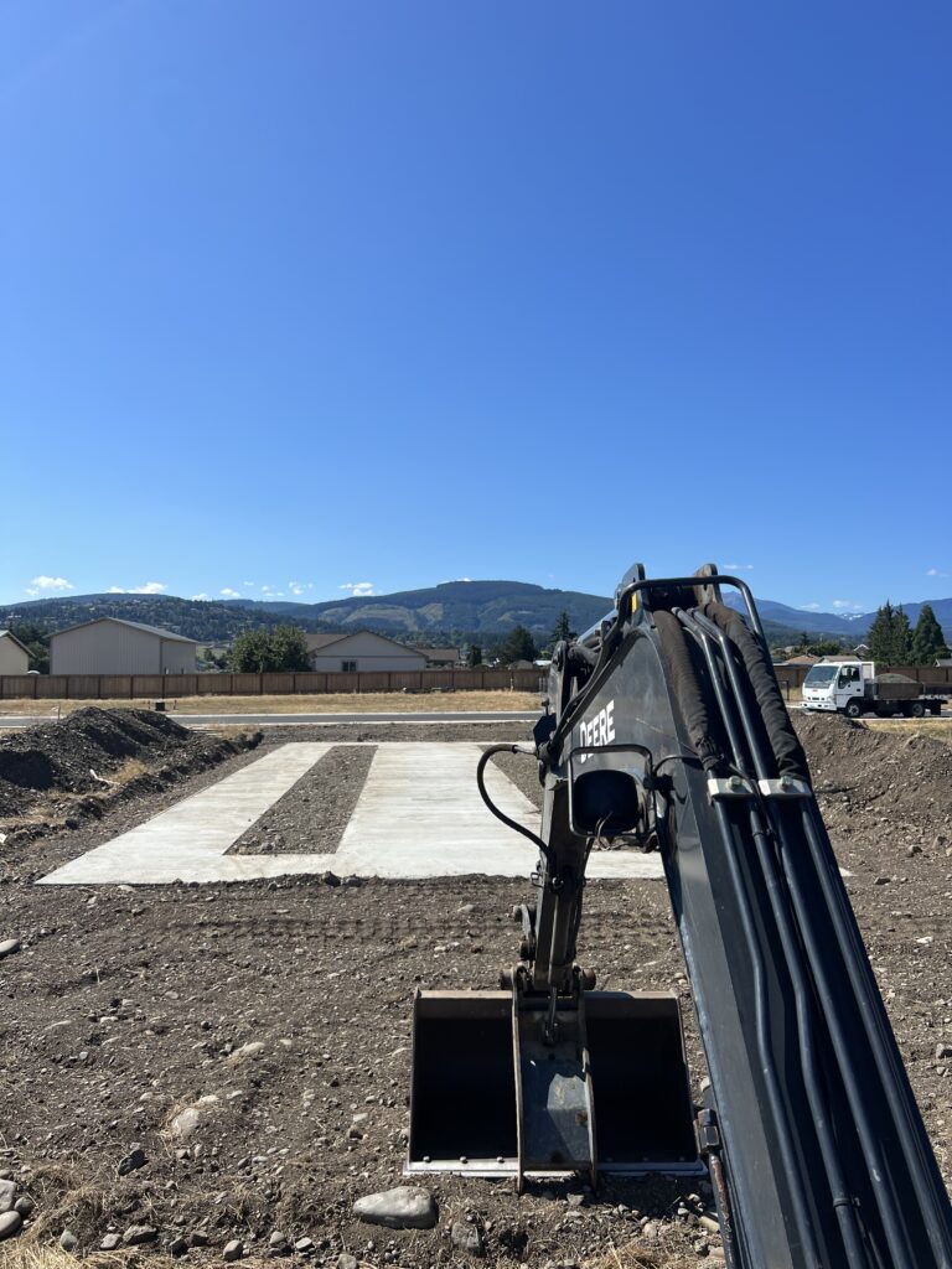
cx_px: 476
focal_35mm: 26
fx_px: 953
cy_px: 634
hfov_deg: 53.1
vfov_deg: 67.3
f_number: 1.5
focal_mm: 5.7
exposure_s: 1/4831
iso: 50
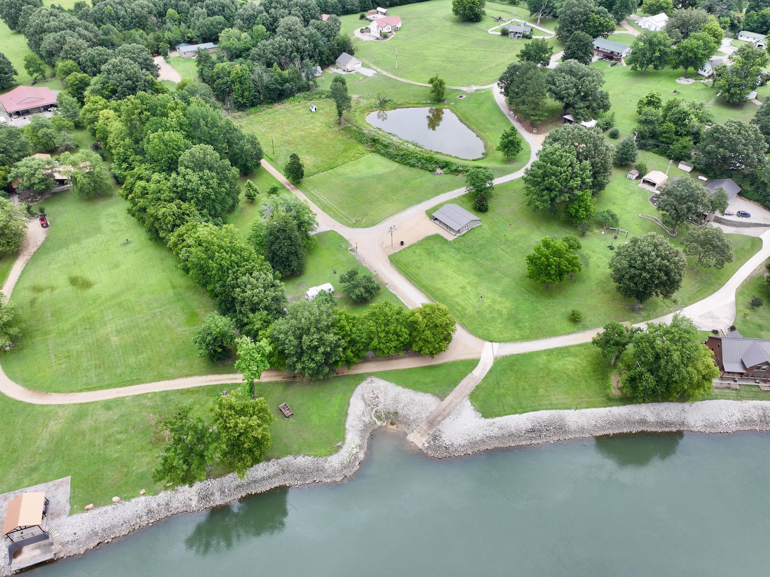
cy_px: 288
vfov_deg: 56.8
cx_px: 385
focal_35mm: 24
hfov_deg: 71.6
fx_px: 534
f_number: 2.8
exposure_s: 1/500
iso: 100
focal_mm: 12.29
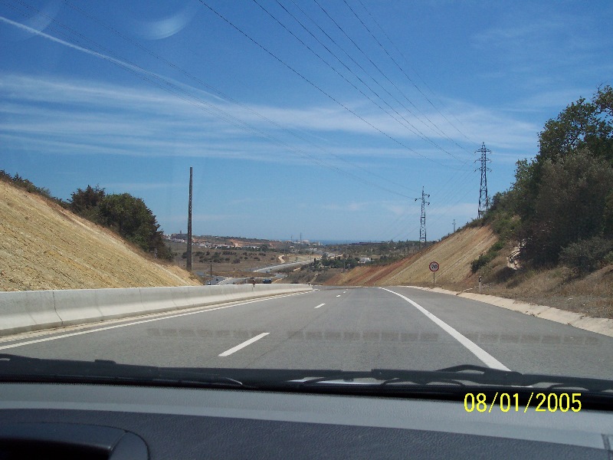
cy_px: 230
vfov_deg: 37.7
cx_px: 306
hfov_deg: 49.0
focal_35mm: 38
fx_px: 673
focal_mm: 8
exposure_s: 1/1000
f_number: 4.8
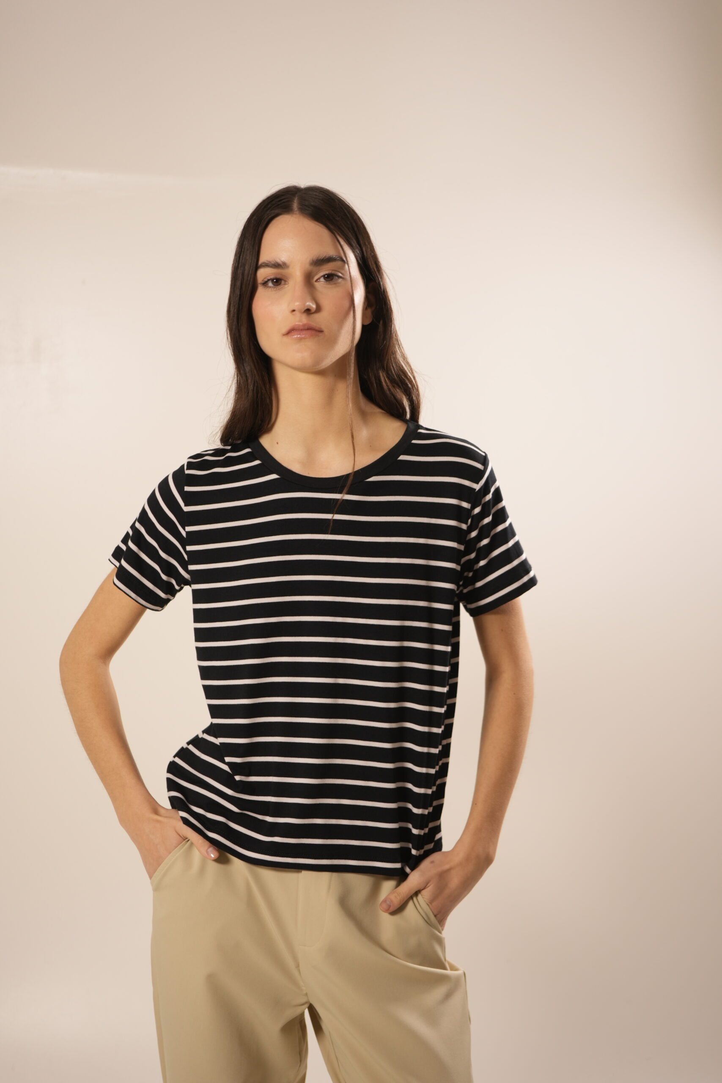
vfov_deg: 39.6
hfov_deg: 27.0
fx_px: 1504
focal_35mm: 50
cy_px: 542
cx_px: 361
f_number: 3.2
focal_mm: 50
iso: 400
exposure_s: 1/60
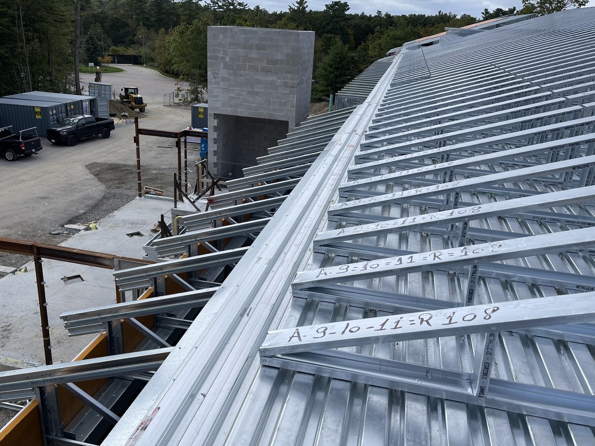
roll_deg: -4.4
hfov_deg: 60.0
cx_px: 300
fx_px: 516
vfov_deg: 46.8
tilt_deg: -19.7
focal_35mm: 30
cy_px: 210
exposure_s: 1/3165
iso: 32
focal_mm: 5.1
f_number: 1.6
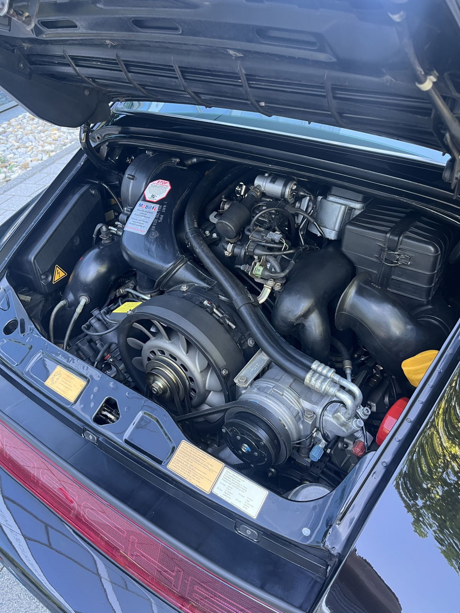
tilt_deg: -36.0
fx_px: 461
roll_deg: +5.4
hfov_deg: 53.1
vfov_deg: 67.3
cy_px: 306
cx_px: 230
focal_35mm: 26
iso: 125
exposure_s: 1/73
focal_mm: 5.1
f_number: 1.6
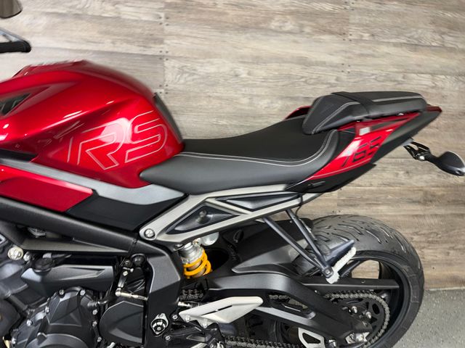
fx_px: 322
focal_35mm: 24
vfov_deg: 56.8
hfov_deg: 71.6
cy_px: 174
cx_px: 232
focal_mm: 6.76
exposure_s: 1/21
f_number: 1.78
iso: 64
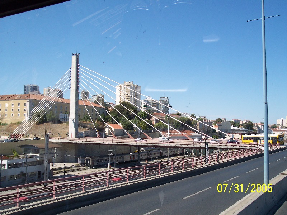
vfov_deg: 37.7
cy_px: 108
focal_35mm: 38
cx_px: 144
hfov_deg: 49.0
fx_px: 315
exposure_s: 1/700
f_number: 4.8
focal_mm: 8
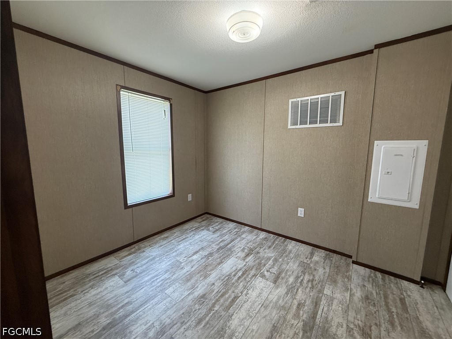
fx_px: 183
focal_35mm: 14
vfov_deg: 85.7
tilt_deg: -6.0
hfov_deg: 102.1
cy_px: 170
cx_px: 226
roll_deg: +0.1
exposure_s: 1/120
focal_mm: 2.22
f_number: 2.2
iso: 250
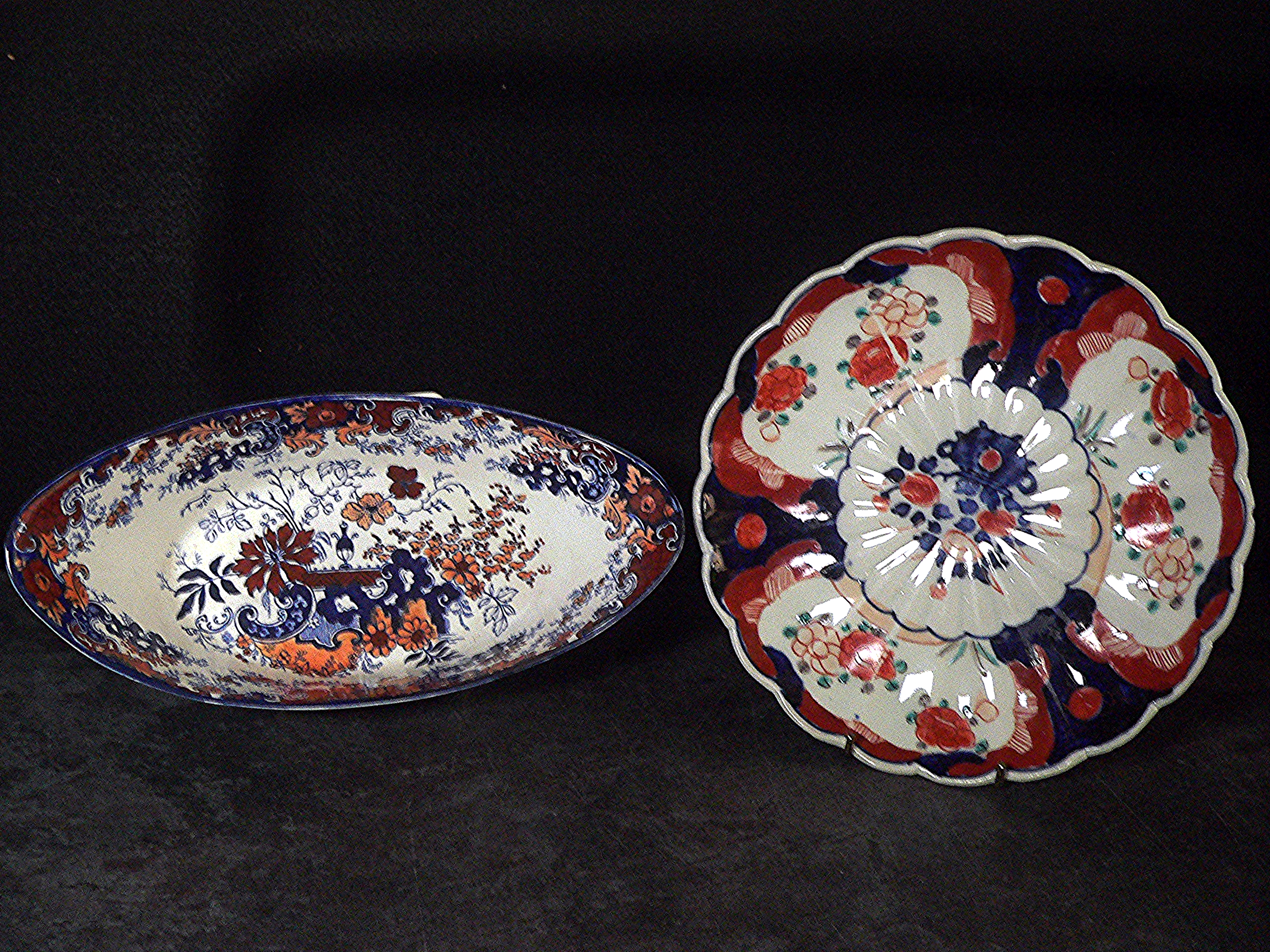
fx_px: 1321
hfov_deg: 51.4
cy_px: 476
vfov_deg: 39.7
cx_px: 635
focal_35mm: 36
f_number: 2.8
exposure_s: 1/15
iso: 400
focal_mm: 6
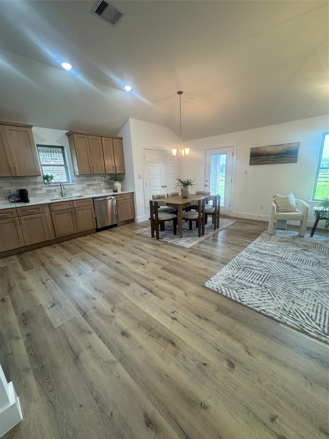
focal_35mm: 14
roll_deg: +3.1
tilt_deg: -14.5
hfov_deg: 85.7
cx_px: 164
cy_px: 220
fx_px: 177
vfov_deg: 102.1
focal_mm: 2.22
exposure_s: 1/120
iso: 200
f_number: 2.2
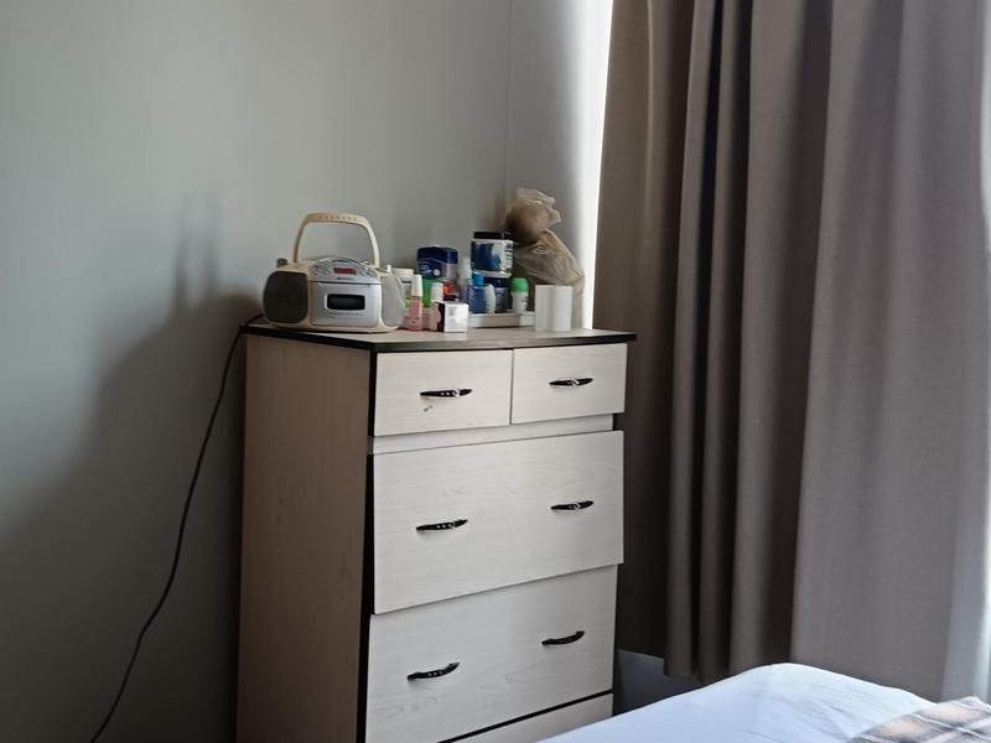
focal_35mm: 48
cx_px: 496
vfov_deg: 30.3
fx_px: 1374
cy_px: 372
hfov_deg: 39.7
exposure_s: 1/50
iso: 908
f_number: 1.75
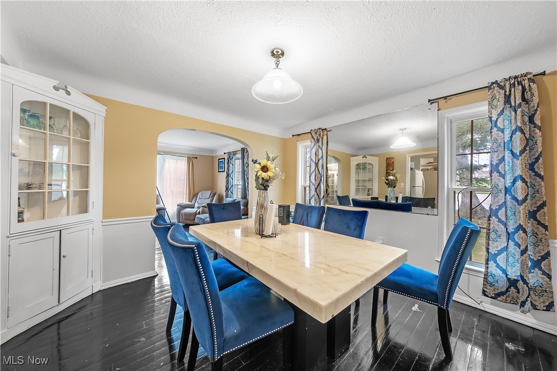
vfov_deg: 90.0
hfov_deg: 112.6
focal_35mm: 12
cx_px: 278
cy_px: 186
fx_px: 186
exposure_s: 1/40
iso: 250
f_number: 8
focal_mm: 8
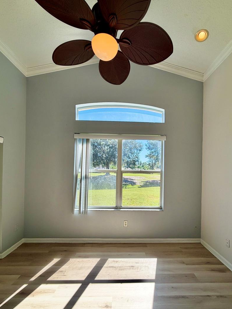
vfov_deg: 94.1
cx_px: 126
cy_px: 171
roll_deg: -0.7
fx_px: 143
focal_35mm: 16
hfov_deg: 78.0
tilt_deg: -0.4
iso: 40
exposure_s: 1/564
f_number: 2.2
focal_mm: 2.22
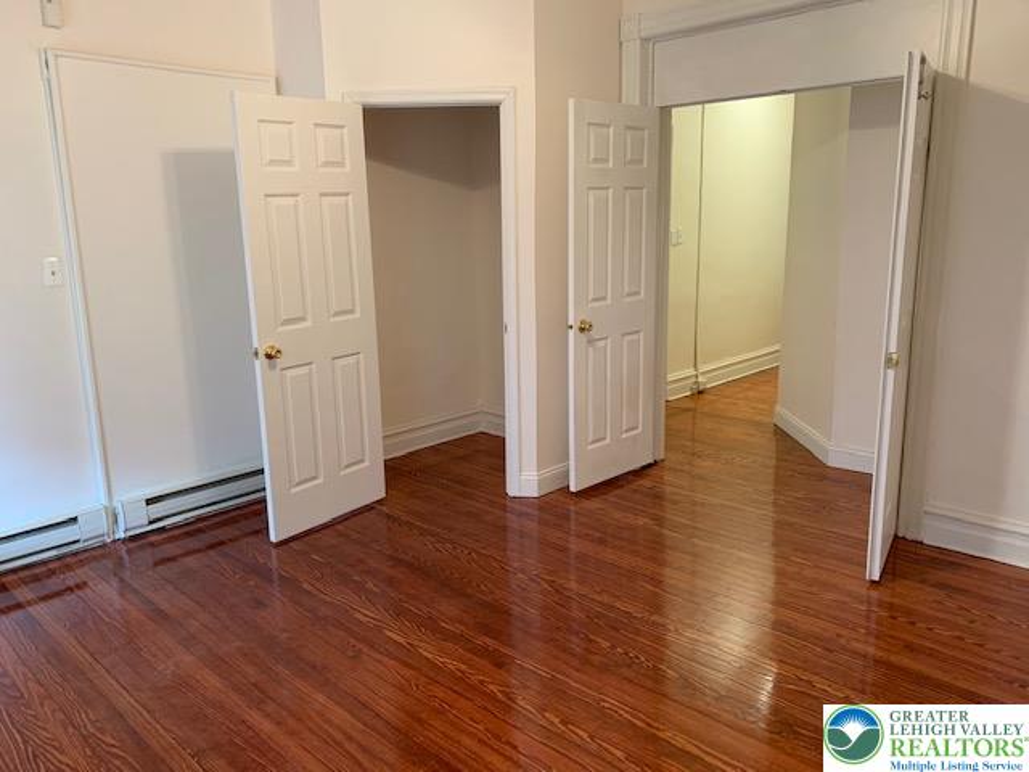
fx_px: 773
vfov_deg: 53.1
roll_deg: +1.5
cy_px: 386
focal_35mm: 26
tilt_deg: -11.4
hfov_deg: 67.3
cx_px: 514
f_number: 1.8
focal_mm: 4.25
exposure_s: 1/60
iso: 250
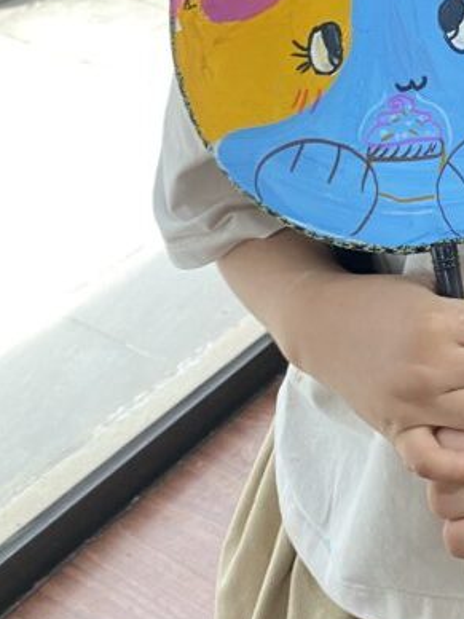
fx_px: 1197
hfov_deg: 21.0
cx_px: 494
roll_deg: -2.9
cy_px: -45
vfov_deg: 26.8
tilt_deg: -19.5
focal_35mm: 67
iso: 80
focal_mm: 4.25
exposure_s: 1/50
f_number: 1.8
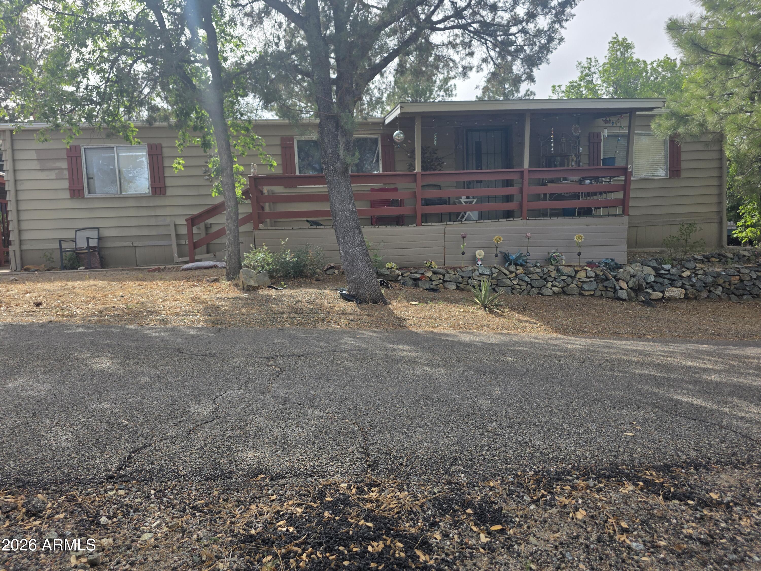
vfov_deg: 58.9
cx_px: 380
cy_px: 286
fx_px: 506
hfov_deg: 73.9
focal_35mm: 23
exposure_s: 1/3001
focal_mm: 6.3
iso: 80
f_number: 1.7
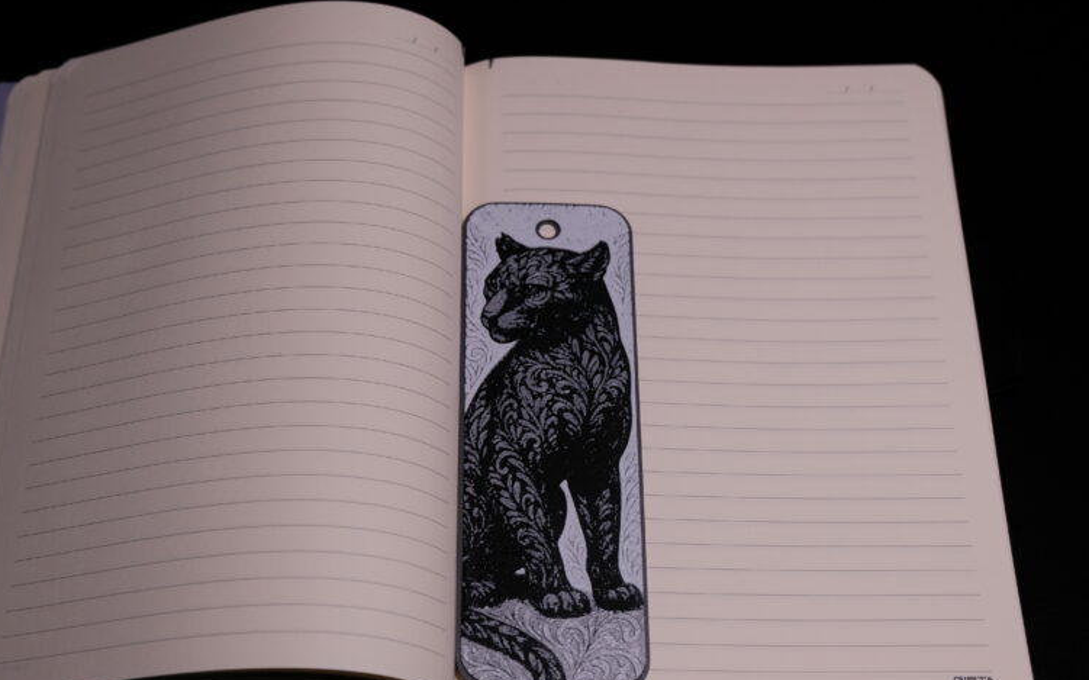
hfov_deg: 35.6
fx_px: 1691
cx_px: 455
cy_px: 370
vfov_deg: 22.7
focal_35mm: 57
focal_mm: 27.1
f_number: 4.4
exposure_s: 1/25
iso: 200
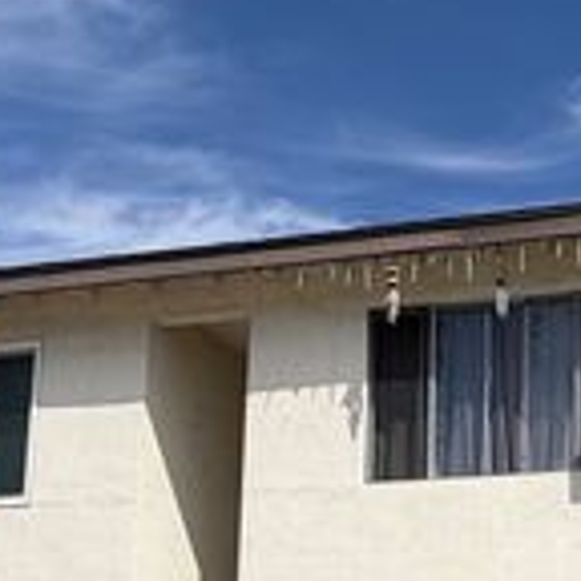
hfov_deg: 34.2
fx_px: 817
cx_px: 629
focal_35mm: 43
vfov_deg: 34.2
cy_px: 631
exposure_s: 1/1698
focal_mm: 2.22
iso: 20
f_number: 2.2
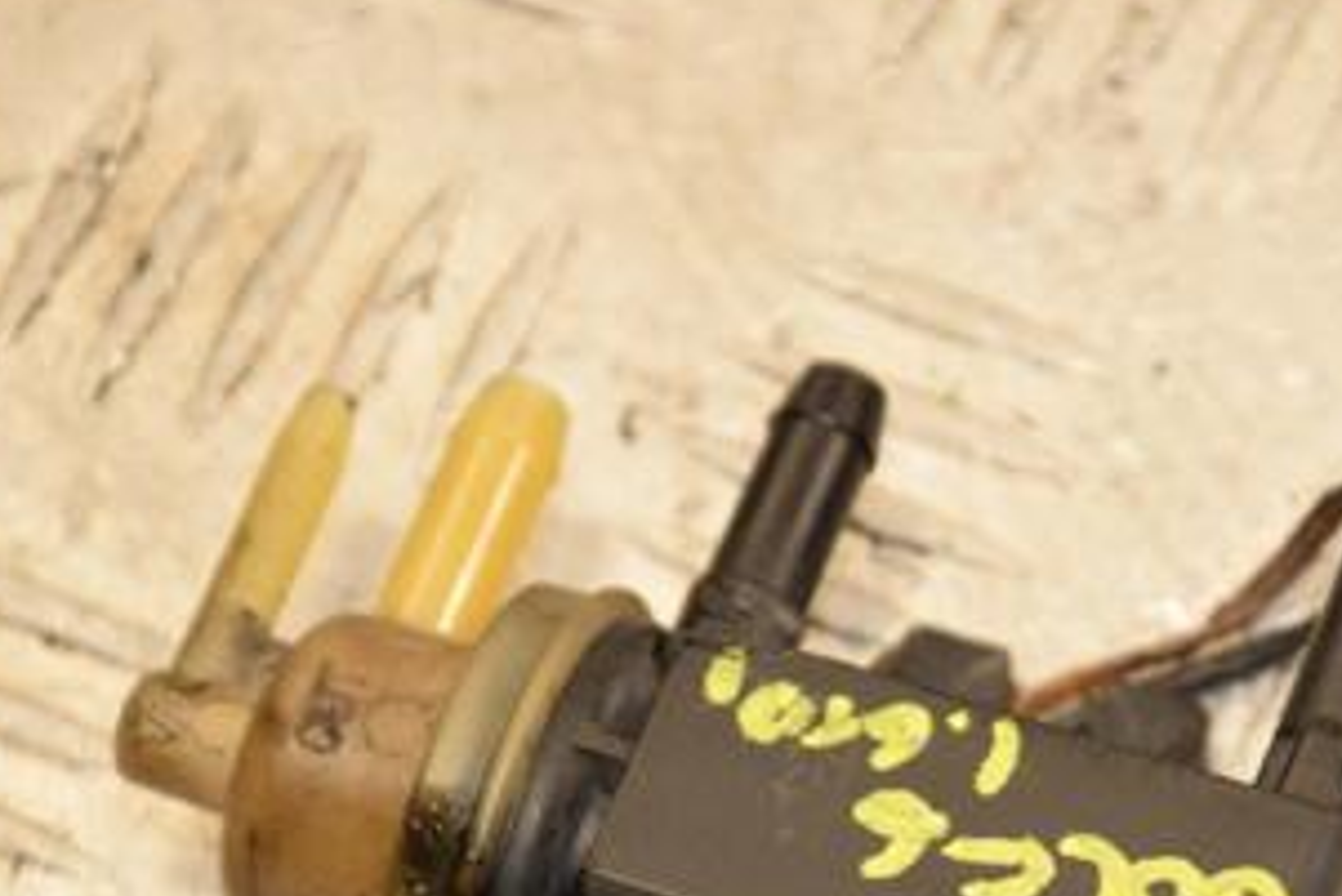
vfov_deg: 4.4
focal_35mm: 314
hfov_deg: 6.6
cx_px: 918
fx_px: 11710
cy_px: 829
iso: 800
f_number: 7.1
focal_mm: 105
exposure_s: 1/200
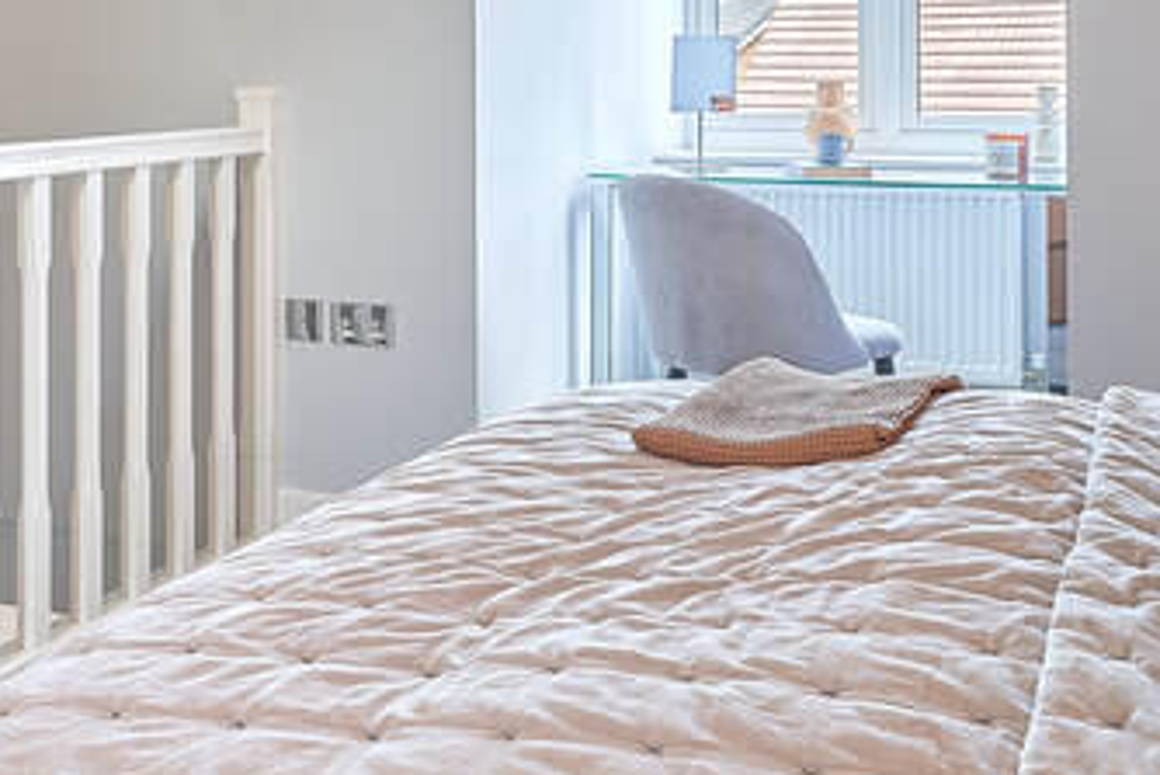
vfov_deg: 27.5
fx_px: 1503
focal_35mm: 47
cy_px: 36
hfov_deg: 42.2
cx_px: 580
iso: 100
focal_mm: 15.2
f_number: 7.1
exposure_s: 1/8
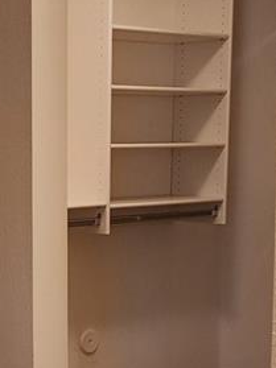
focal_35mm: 99
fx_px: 1053
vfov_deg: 19.7
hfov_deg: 14.8
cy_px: 278
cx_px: 24
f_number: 1.8
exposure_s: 1/120
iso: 500
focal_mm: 6.4
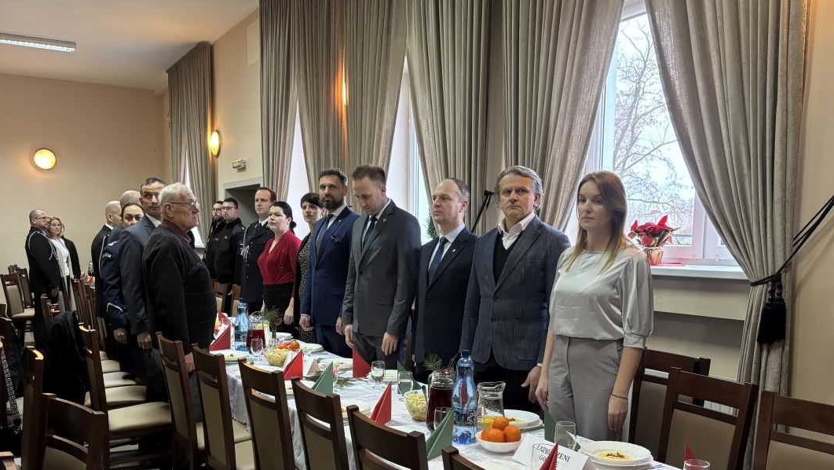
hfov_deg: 61.0
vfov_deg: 36.1
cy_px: 337
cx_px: 401
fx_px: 708
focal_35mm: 32
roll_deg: -0.7
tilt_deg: -8.8
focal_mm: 5.96
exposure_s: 1/33
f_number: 1.6
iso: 400
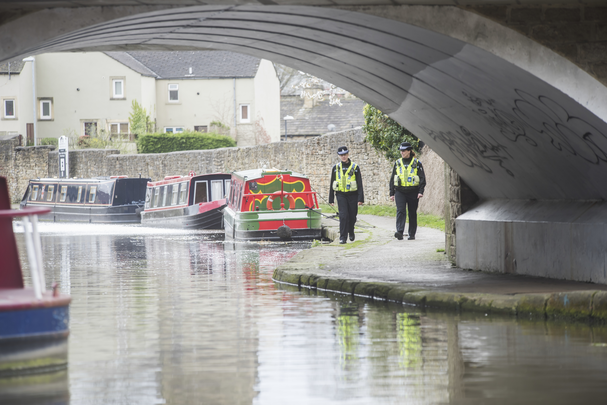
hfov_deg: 10.3
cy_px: 202
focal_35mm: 200
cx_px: 304
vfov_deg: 6.9
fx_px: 3373
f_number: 5
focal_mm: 200
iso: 200
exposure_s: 1/250
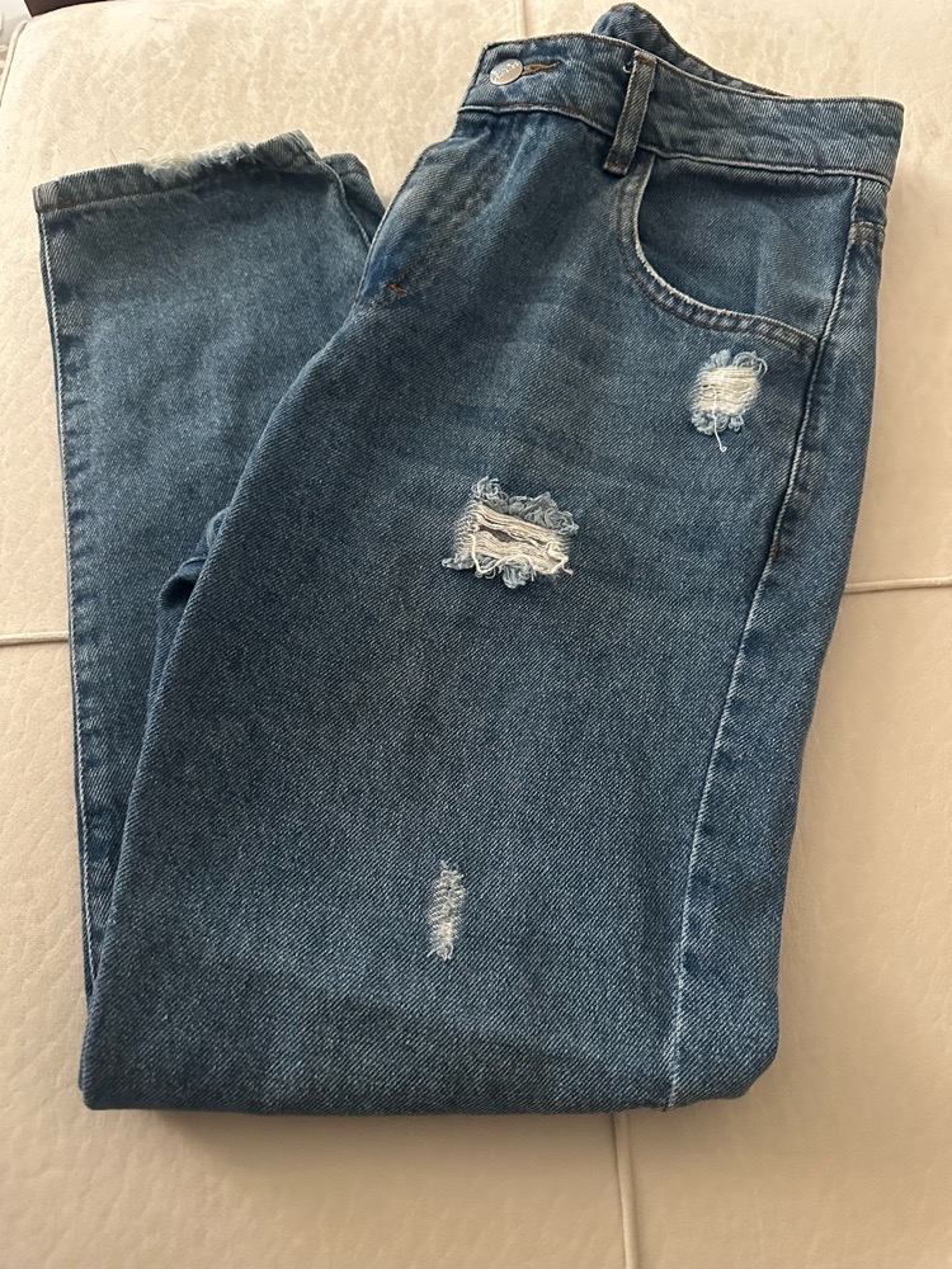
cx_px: 476
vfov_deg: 71.6
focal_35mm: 24
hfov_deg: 56.8
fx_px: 880
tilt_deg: -70.9
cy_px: 634
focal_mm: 6.86
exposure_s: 1/40
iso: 1000
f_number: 1.78
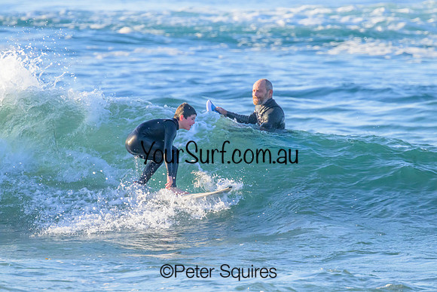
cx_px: 218
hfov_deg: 2.6
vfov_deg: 1.7
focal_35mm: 800
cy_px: 146
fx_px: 9713
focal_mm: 800
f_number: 11
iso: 4500
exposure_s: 1/2000
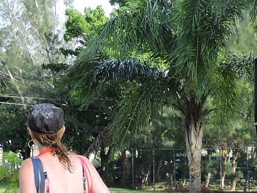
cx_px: 233
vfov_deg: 7.6
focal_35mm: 189
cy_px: 359
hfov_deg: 10.4
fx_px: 1403
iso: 100
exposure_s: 1/250
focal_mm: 8.9
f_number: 3.6
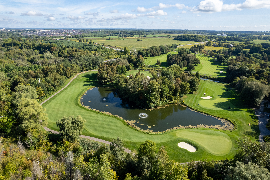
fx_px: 165
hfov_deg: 78.6
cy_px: 90
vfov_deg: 57.2
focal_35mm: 22
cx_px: 135
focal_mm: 8.38
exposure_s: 1/2000
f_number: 2.8
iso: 100
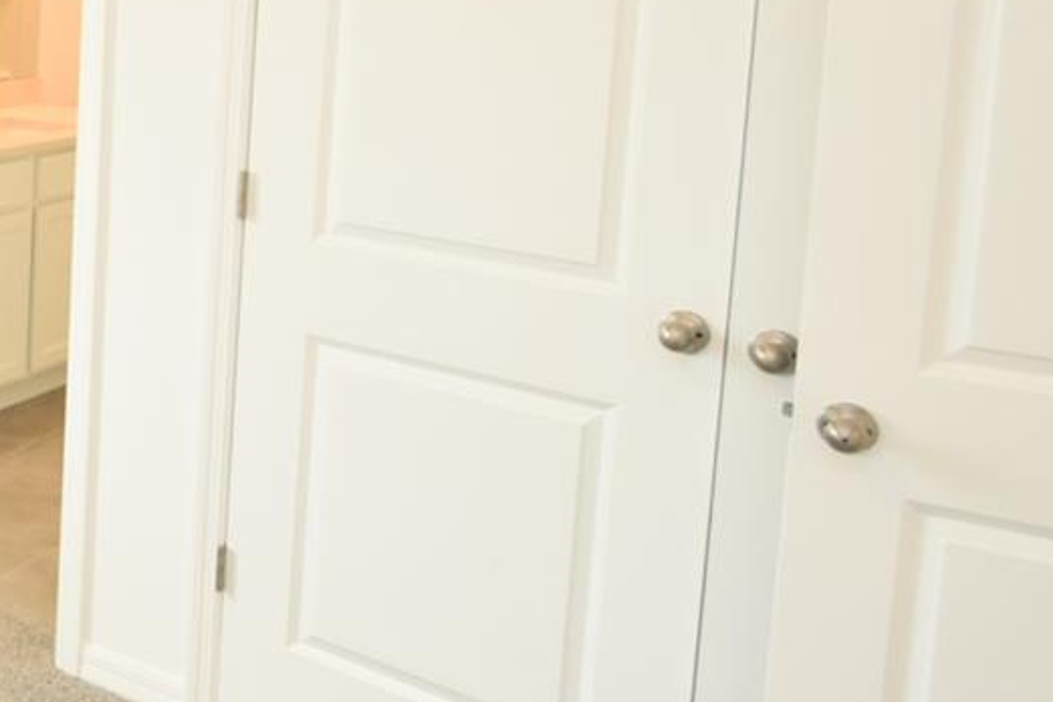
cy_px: 48
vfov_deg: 28.0
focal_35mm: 46
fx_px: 1345
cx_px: -309
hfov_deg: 32.4
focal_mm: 10
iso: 800
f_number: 4.5
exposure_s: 1/100
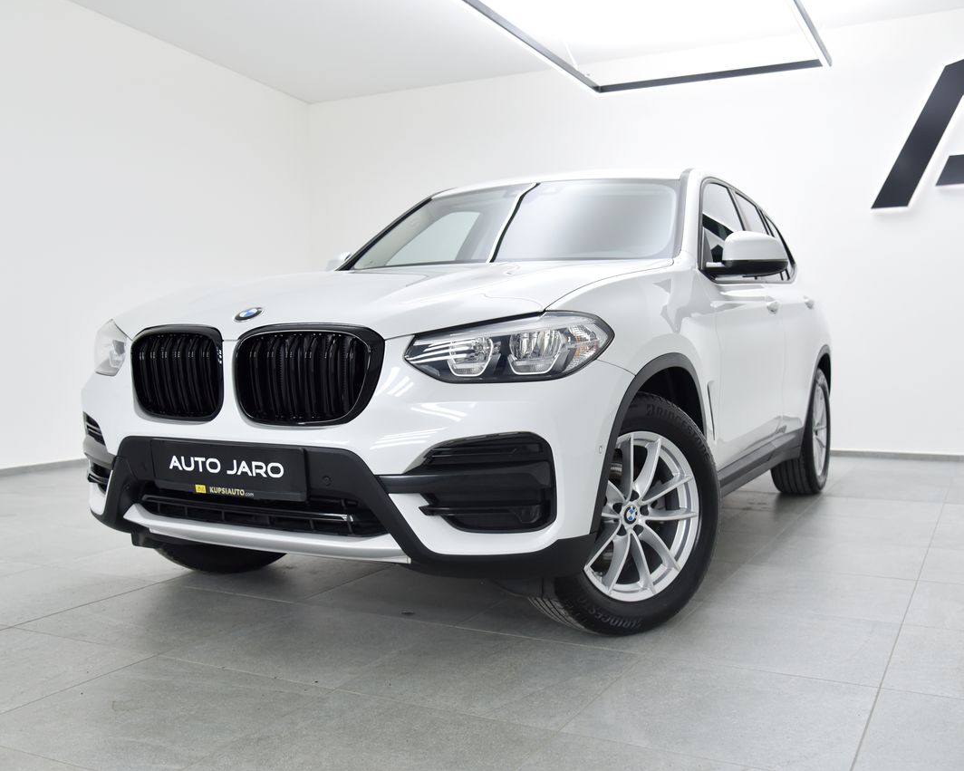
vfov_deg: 42.2
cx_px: 478
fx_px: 998
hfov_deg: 51.5
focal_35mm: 35
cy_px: 385
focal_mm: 31
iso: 1000
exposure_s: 1/250
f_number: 4
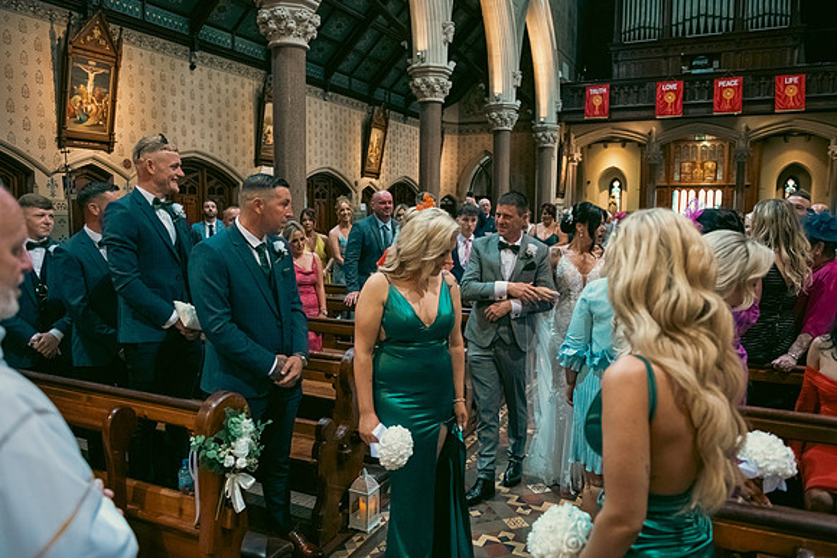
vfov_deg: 48.0
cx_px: 418
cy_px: 279
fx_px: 628
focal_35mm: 27
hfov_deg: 67.4
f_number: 3.5
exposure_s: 1/160
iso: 1600
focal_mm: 27
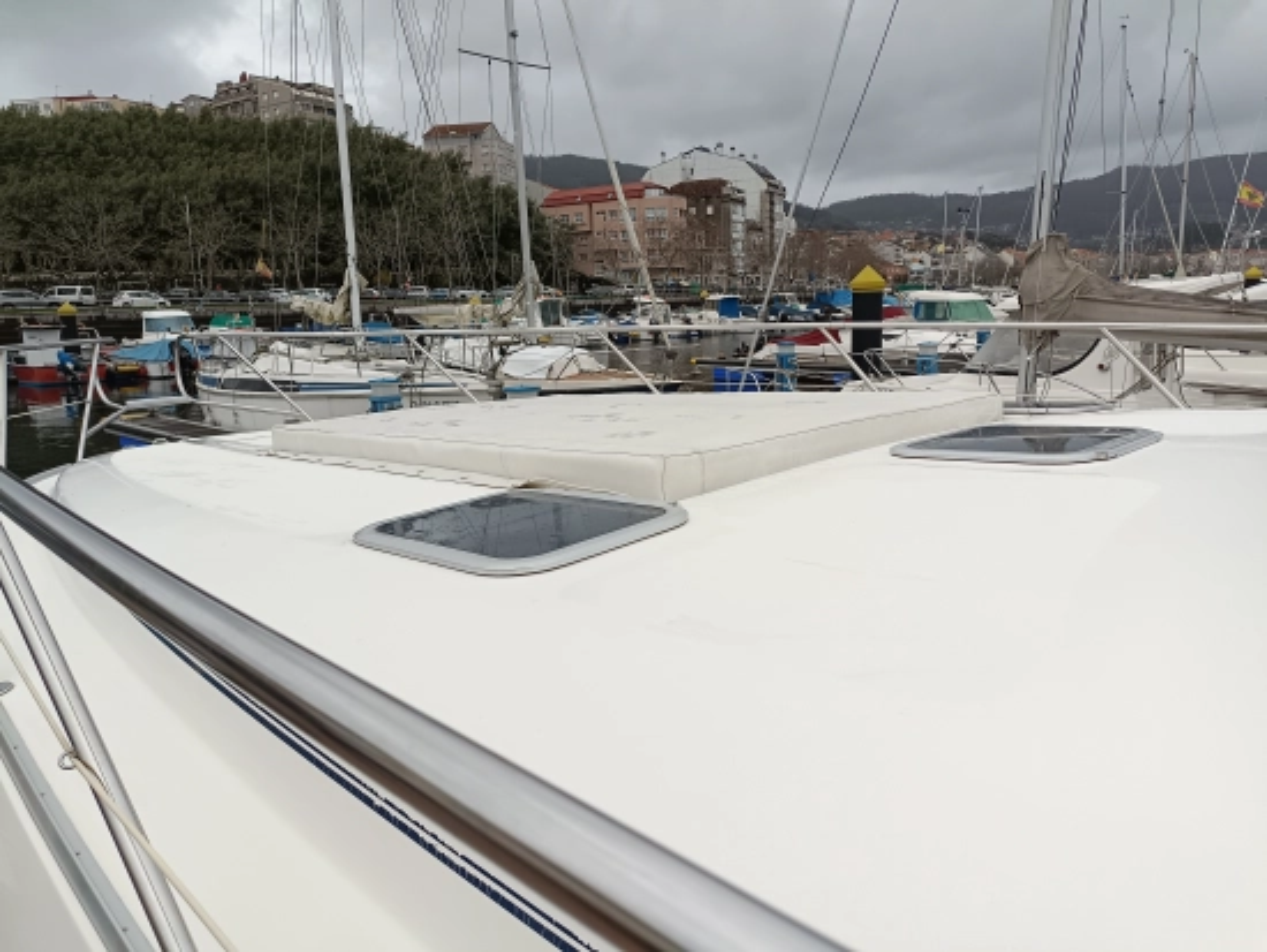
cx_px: 634
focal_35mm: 25
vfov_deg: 54.9
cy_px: 476
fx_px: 915
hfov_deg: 69.4
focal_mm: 4.74
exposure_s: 1/100
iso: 176
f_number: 1.79
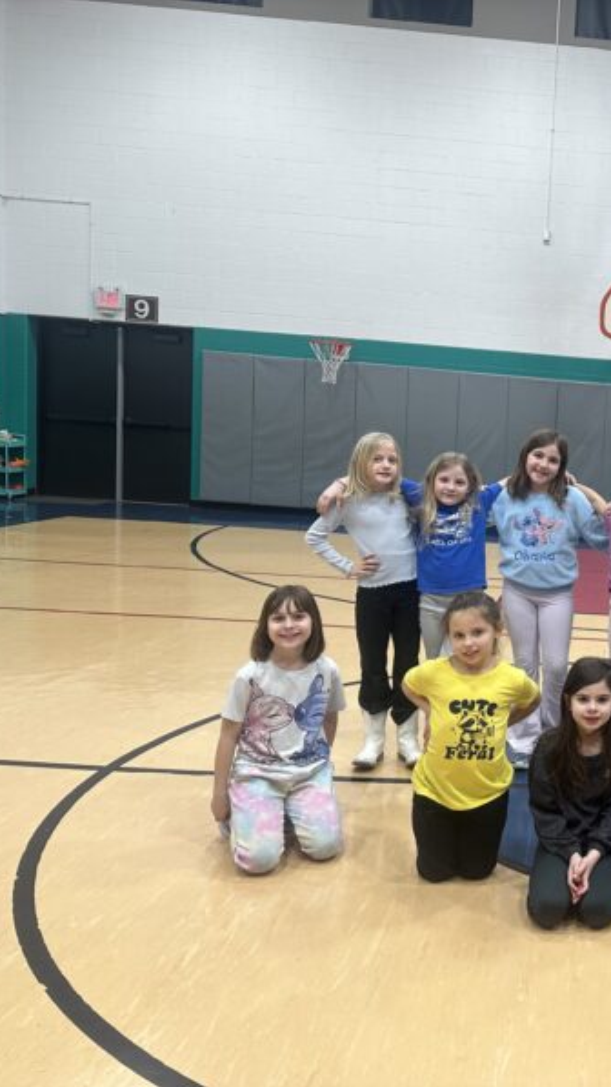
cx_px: 686
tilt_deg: -6.0
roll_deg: -4.3
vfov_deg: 56.6
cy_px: 544
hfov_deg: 30.0
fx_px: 1009
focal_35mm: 35
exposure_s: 1/120
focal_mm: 6.86
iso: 100
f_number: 1.78
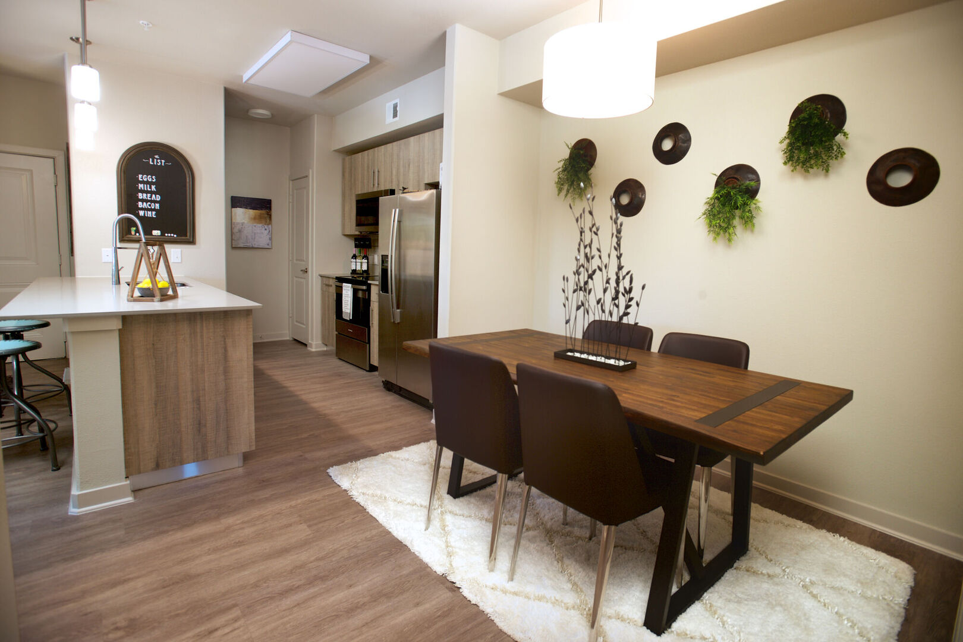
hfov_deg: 93.3
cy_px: 321
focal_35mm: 17
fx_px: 455
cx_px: 482
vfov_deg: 70.4
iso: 100
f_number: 4.5
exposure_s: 1/4
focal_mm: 17
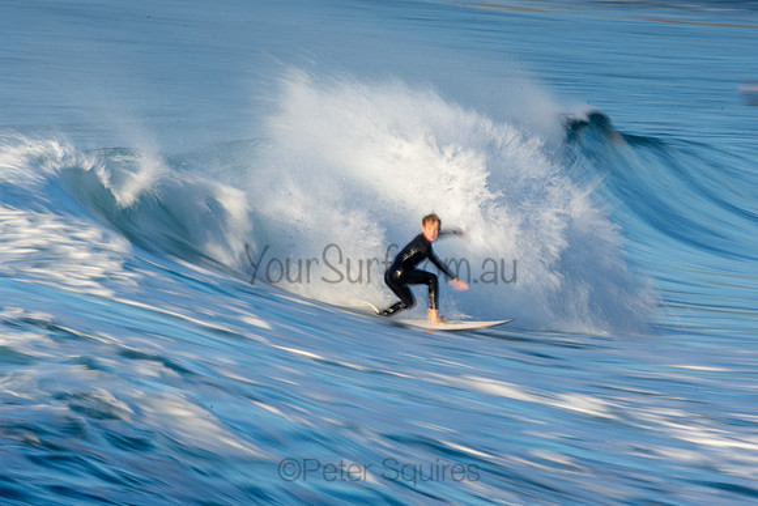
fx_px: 15795
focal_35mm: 750
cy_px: 253
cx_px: 379
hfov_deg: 2.7
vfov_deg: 1.8
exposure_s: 1/20
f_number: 29
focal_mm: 500
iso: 100
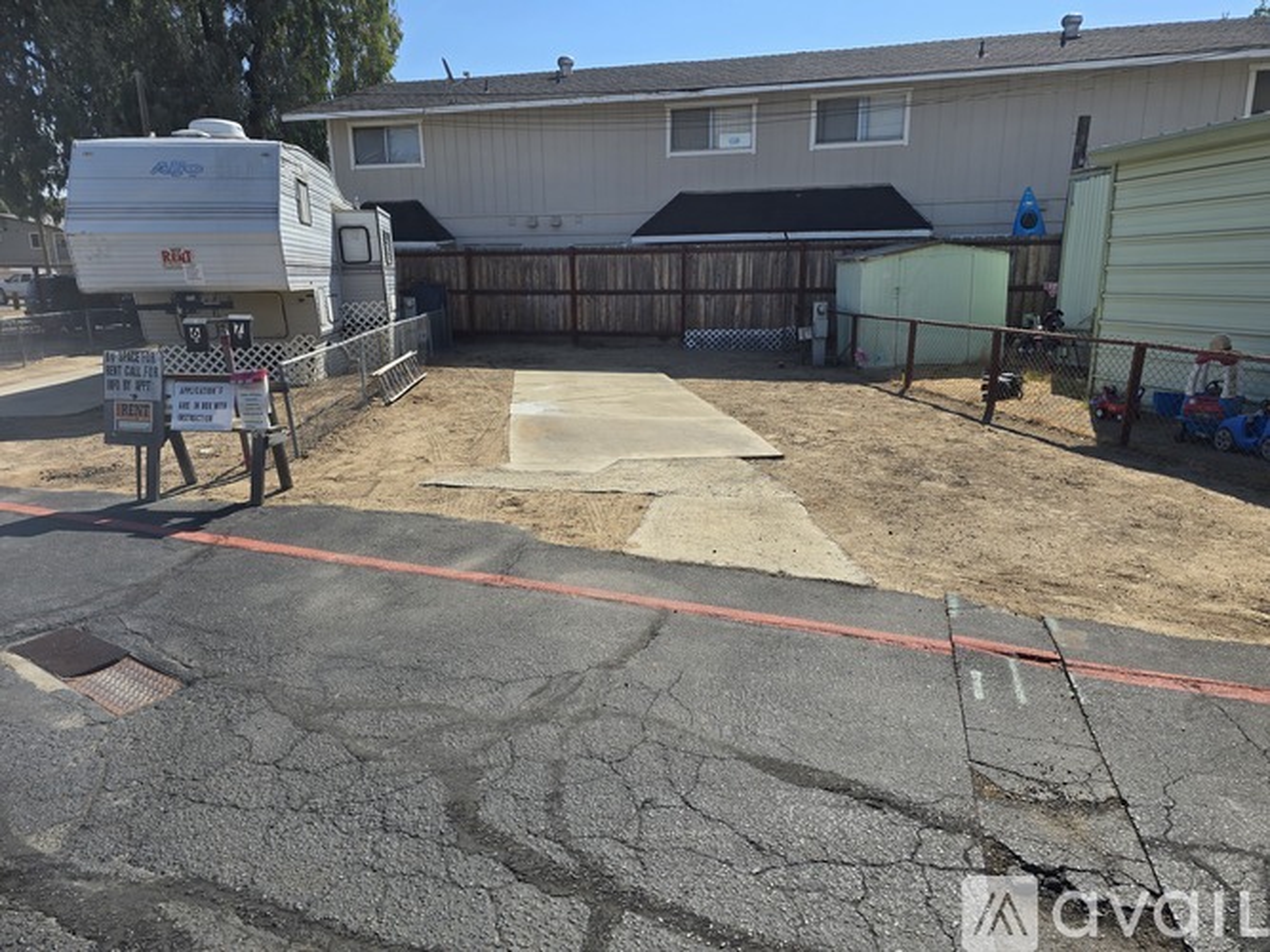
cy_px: 476
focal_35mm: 23
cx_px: 635
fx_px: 844
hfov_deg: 73.9
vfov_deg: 58.9
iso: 12
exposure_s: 1/866
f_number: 1.7
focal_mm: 6.3
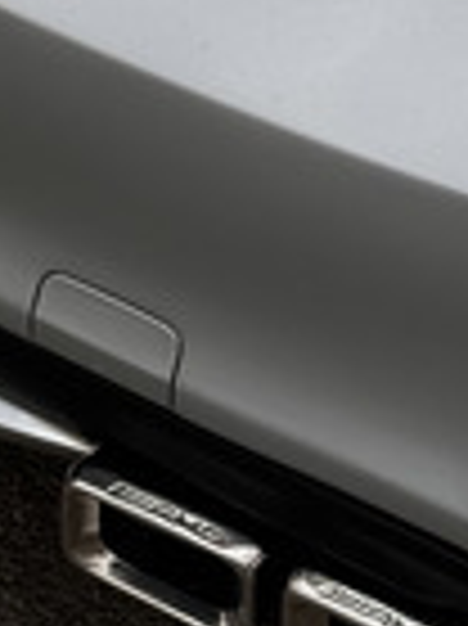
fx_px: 3737
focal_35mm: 207
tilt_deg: -27.1
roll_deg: -0.8
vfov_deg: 9.3
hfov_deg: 7.1
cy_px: -342
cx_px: -238
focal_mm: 6.76
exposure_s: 1/1339
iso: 64
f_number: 1.78
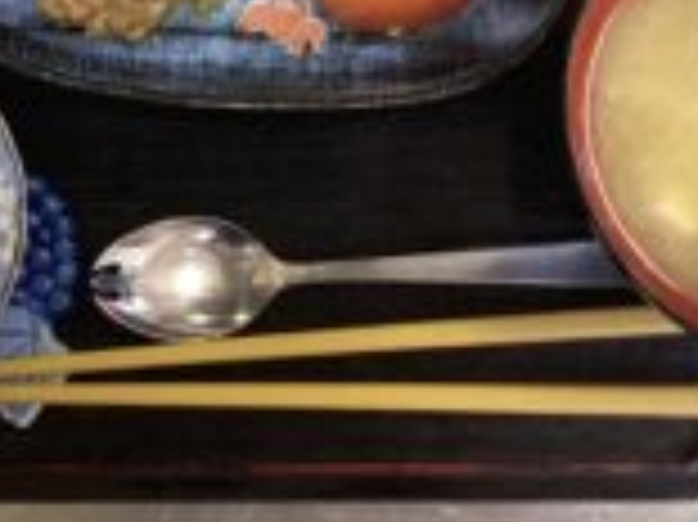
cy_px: -101
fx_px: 1511
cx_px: 304
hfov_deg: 26.0
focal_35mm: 75
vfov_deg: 18.6
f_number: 2.4
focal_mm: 3.3
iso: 200
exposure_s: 1/60
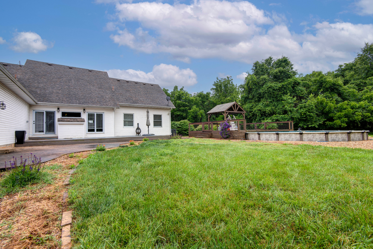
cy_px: 124
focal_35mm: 16
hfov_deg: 96.7
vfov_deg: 73.8
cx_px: 186
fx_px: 166
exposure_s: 1/90
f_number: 6.7
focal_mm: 16
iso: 100
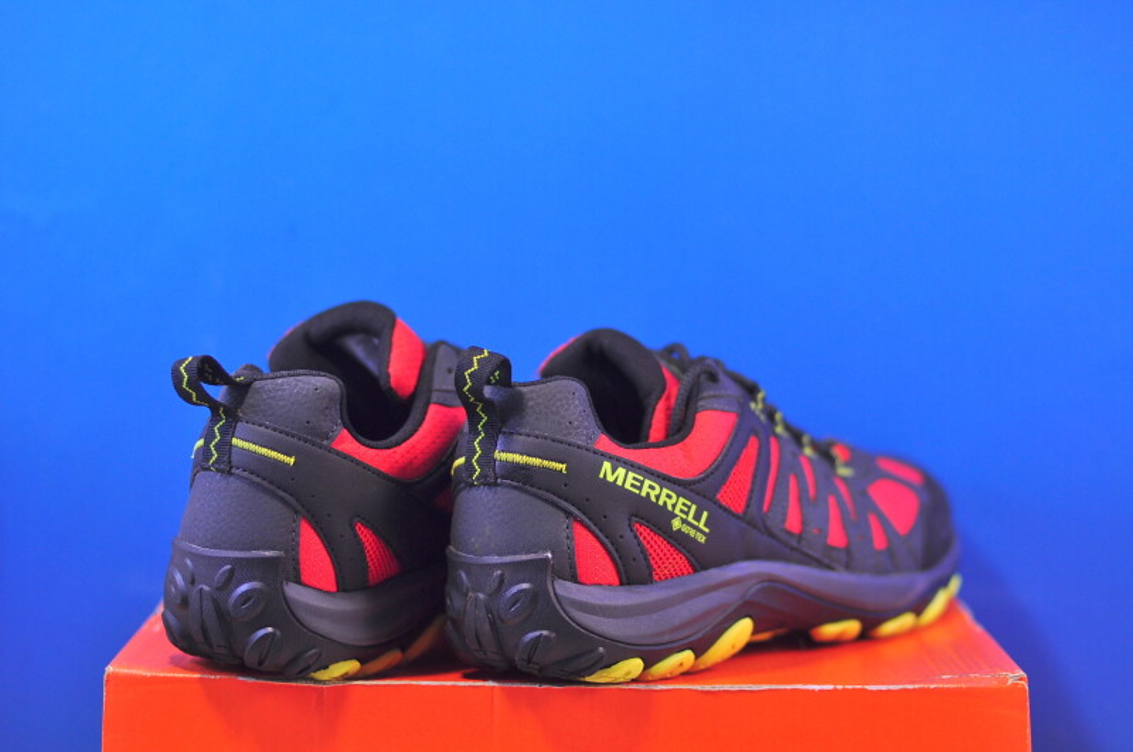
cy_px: 376
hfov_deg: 27.0
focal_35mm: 75
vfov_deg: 18.1
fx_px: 2357
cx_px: 566
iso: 250
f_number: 2.2
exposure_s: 1/320
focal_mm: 50
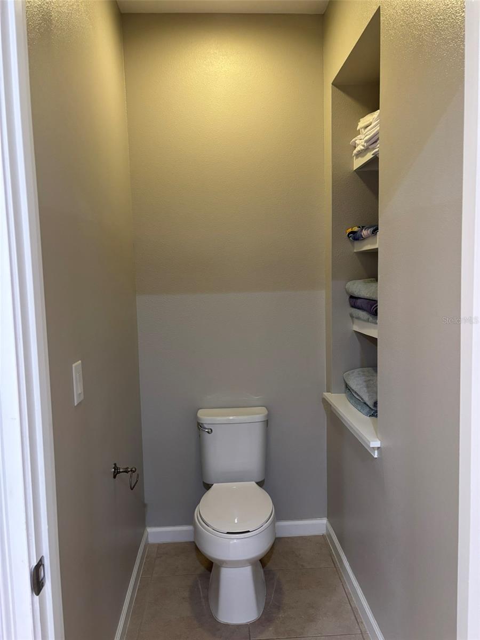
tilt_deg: -5.3
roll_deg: +1.2
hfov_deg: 53.1
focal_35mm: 26
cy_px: 320
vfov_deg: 67.3
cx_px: 240
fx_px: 481
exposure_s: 1/60
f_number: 1.6
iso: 250
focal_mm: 5.96
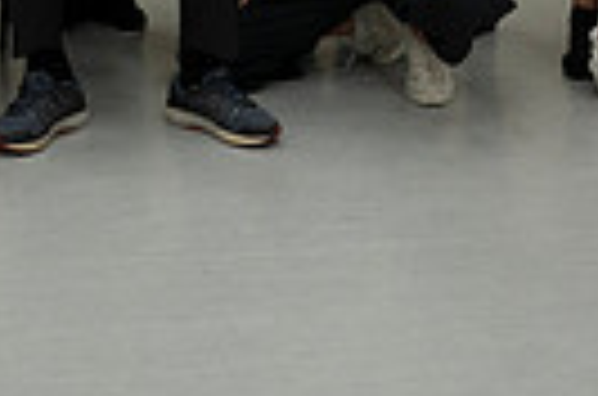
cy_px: -374
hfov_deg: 19.2
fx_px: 1740
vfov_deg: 11.7
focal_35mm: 105
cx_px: 67
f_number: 5.6
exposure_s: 1/200
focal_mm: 24
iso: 2000
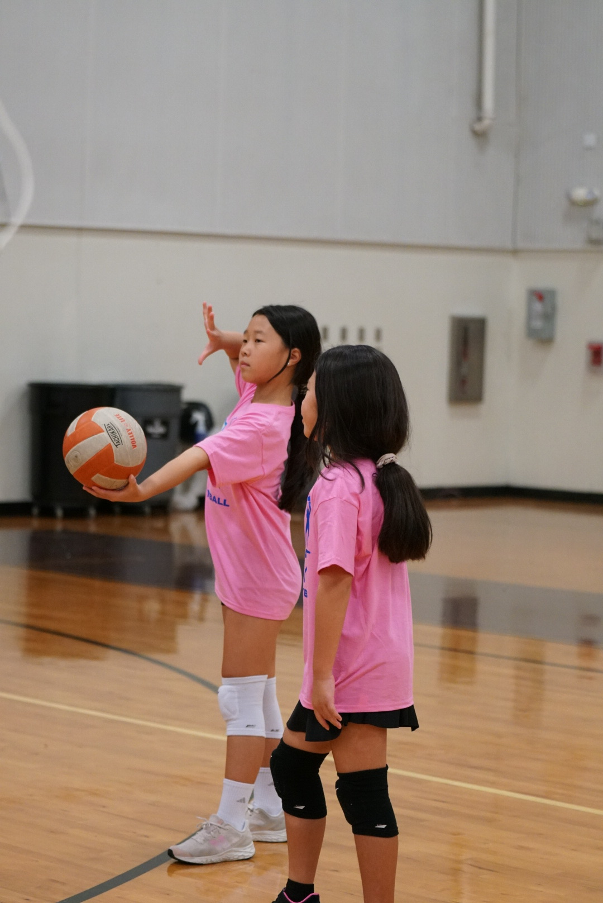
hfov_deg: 13.1
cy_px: 452
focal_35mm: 105
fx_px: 2633
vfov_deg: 19.4
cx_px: 302
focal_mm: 70
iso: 3200
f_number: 2.8
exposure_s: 1/1000
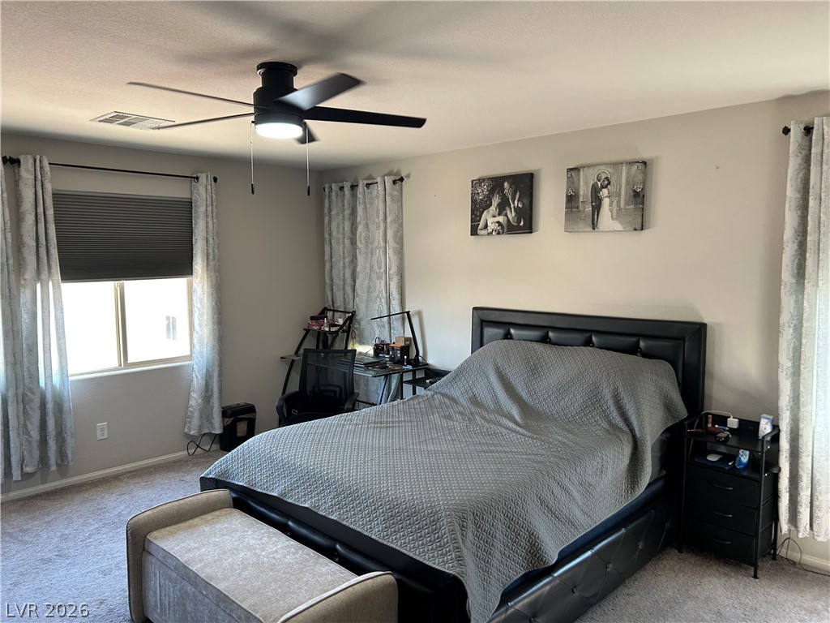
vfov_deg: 53.1
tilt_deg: -5.2
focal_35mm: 26
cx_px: 415
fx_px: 623
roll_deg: +0.4
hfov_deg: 67.3
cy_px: 312
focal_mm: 5.7
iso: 100
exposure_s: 1/60
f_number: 1.5
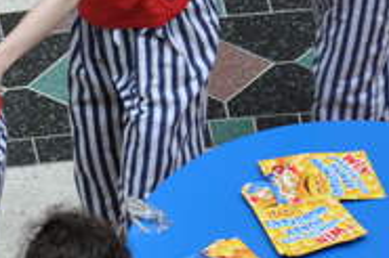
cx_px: -263
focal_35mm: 415
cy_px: 169
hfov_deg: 4.9
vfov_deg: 3.3
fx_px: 4480
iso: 280
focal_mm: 80
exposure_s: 1/125
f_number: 5.6
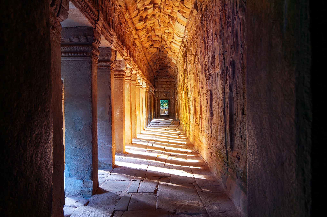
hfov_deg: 54.5
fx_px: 318
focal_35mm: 35
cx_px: 164
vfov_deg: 37.8
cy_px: 108
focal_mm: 35
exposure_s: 1/5
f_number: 9
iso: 200
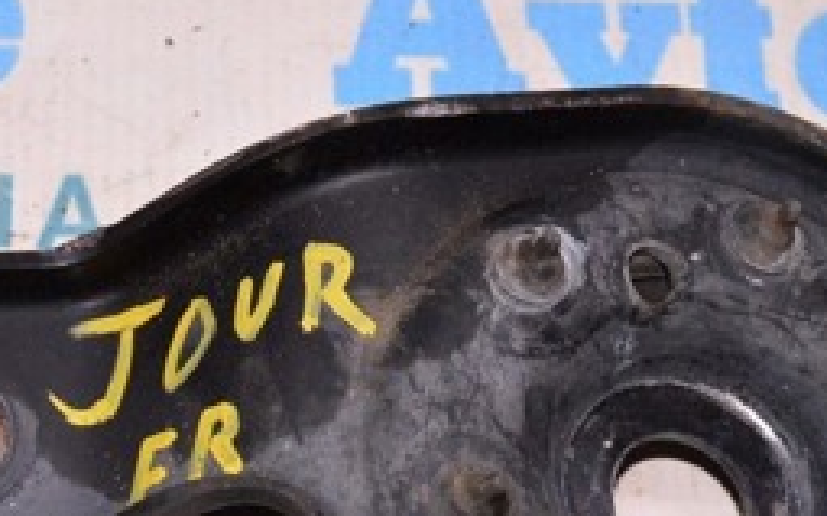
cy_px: 553
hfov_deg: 18.0
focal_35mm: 115
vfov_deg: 11.2
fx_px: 2590
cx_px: 201
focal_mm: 30
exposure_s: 1/160
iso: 1600
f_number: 8
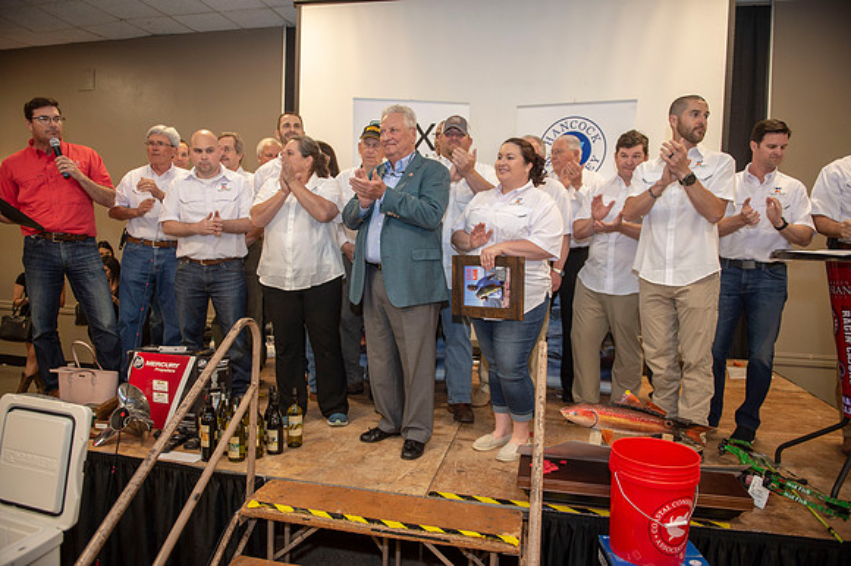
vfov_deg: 53.1
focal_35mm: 24
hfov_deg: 73.8
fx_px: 567
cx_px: 426
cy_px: 283
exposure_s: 1/100
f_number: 2.8
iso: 800
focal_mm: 24
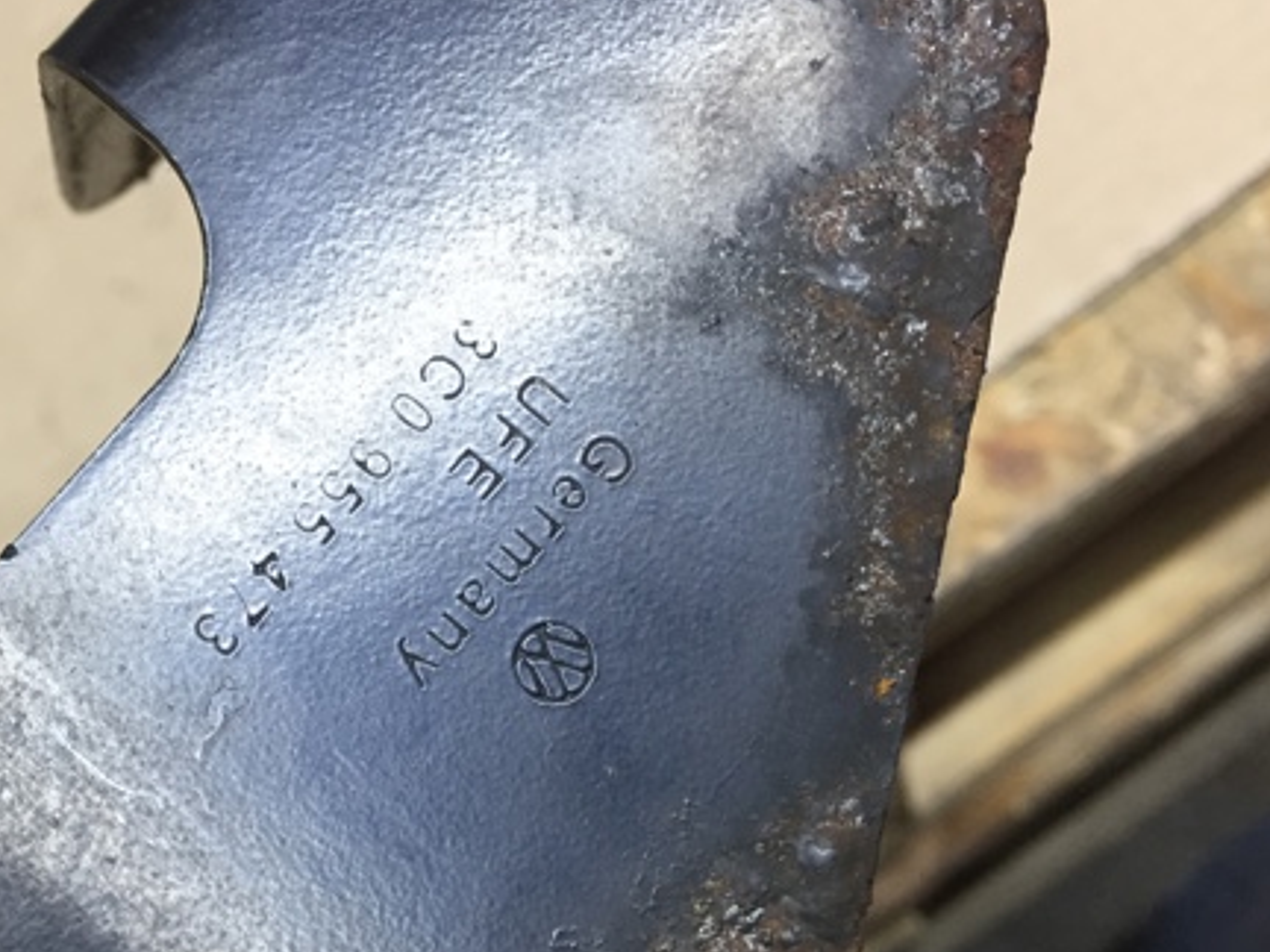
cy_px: 638
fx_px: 1578
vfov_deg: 33.3
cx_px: 365
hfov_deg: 42.9
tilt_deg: -60.1
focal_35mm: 43
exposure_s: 1/33
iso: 64
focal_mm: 4.15
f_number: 2.2
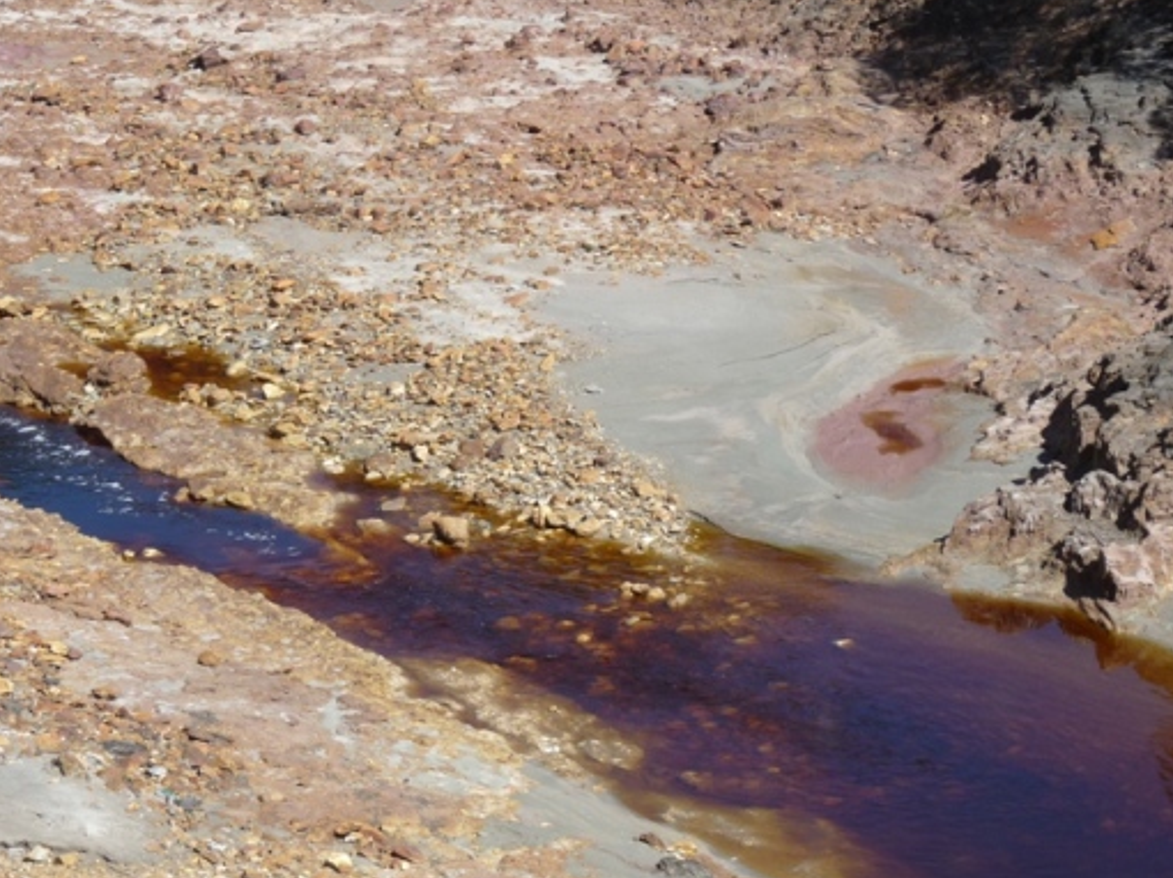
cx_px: 529
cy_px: 336
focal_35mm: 123
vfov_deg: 12.0
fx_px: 4166
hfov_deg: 16.0
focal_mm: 17.4
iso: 125
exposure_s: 1/320
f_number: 5
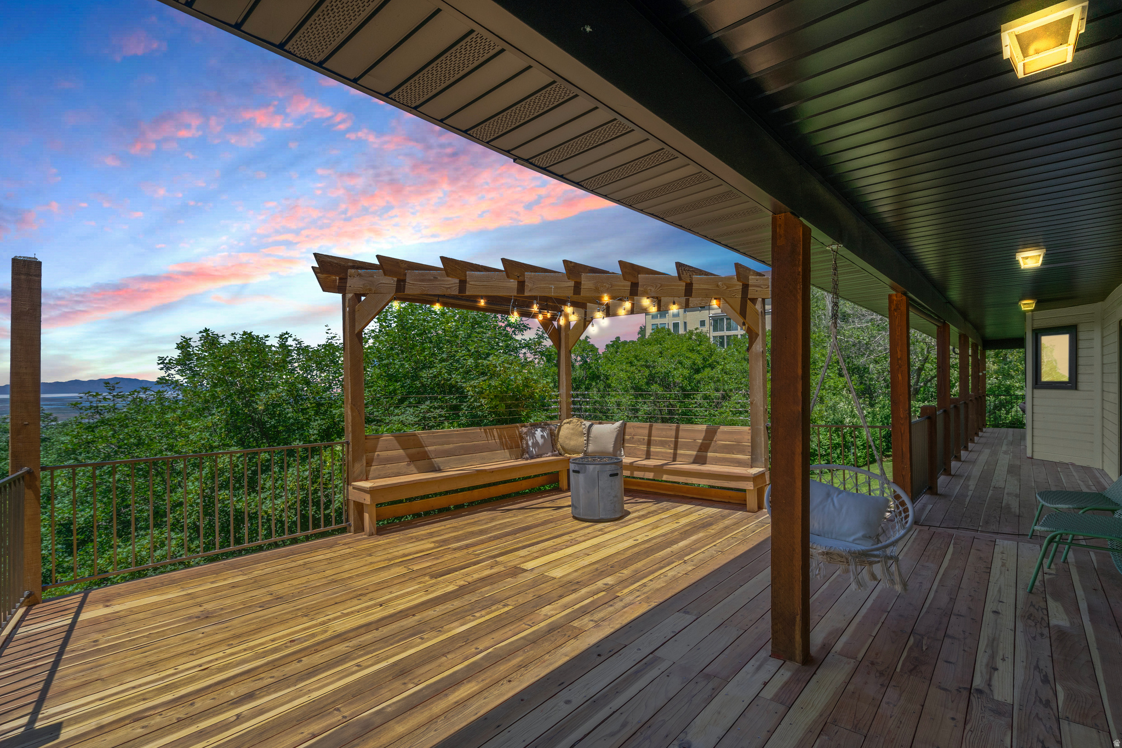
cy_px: 374
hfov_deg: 96.7
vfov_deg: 73.7
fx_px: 499
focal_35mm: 16
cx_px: 561
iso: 400
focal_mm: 16
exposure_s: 1/125
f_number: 9
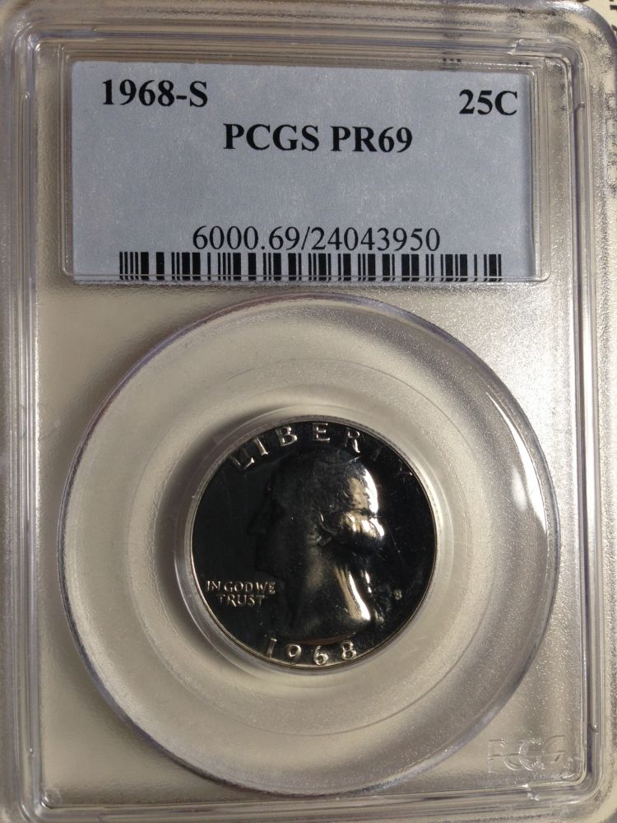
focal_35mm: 33
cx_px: 308
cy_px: 412
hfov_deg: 42.9
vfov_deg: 55.4
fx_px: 784
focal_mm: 4.12
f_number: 2.4
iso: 64
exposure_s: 1/120
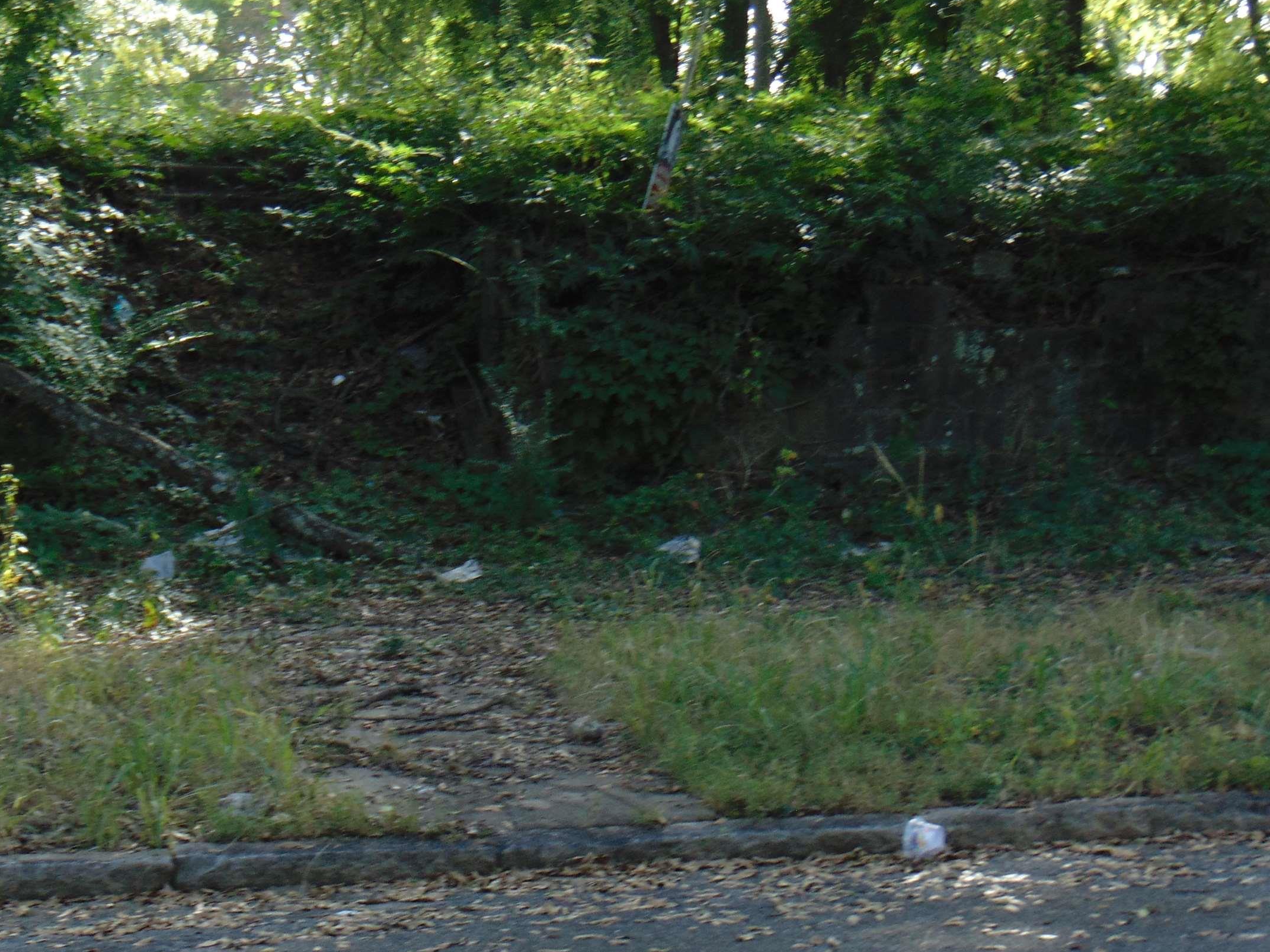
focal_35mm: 86
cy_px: 453
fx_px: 3155
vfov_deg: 17.2
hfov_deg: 22.6
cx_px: 407
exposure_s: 1/60
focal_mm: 10.8
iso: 80
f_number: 3.6
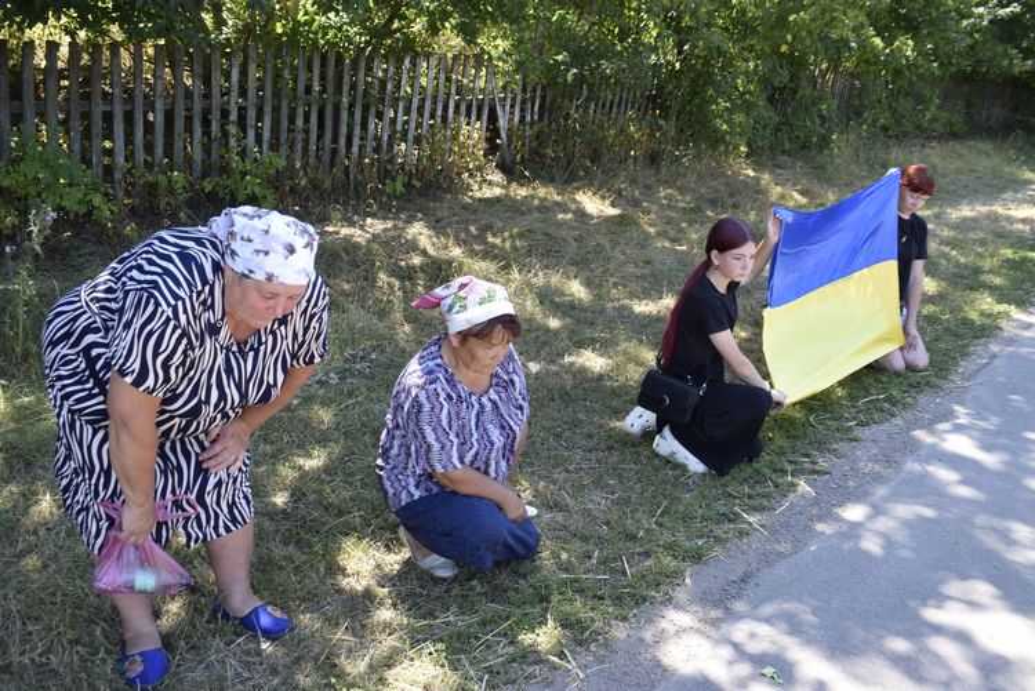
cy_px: 346
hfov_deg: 57.2
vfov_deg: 40.0
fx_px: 949
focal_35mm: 33
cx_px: 518
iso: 400
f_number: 7.1
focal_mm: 22
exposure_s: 1/200
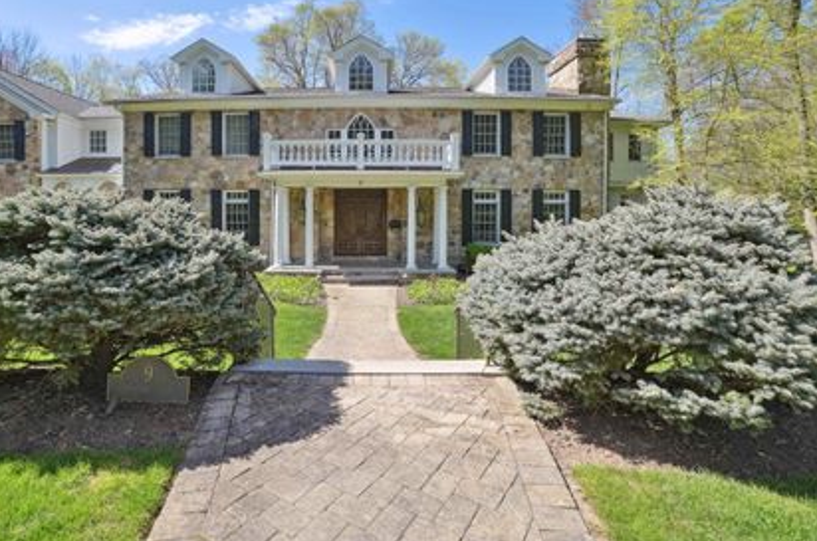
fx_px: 385
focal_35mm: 17
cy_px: 222
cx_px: 363
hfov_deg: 93.0
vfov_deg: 69.6
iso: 400
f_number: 8
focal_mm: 14
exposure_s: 1/640
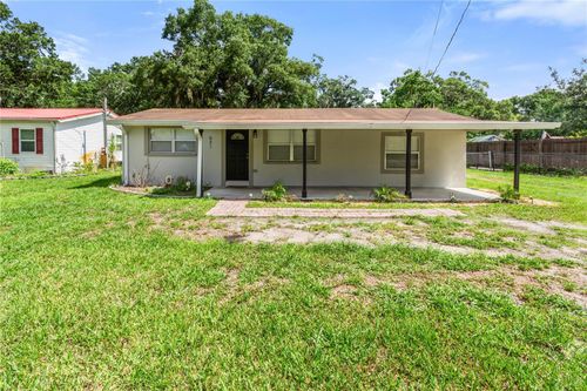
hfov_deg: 100.4
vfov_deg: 77.3
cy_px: 196
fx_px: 244
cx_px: 294
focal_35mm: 15
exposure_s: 1/30
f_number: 10
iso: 100
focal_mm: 10
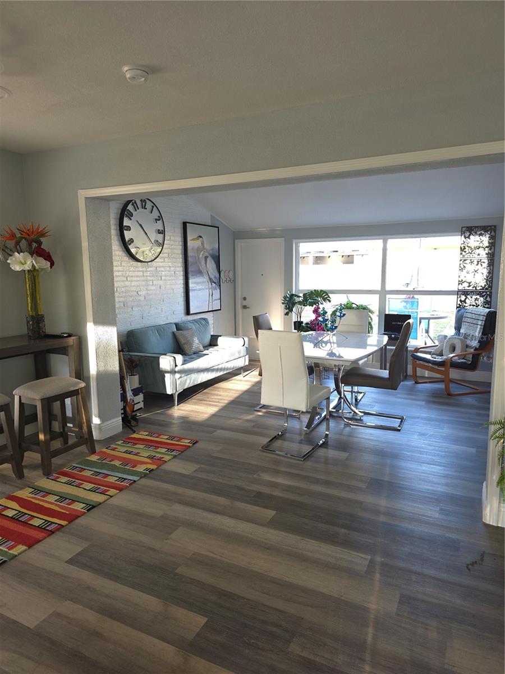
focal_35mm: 23
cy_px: 337
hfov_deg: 58.9
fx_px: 447
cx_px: 252
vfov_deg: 73.9
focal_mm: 6.3
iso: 80
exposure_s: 1/60
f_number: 1.7
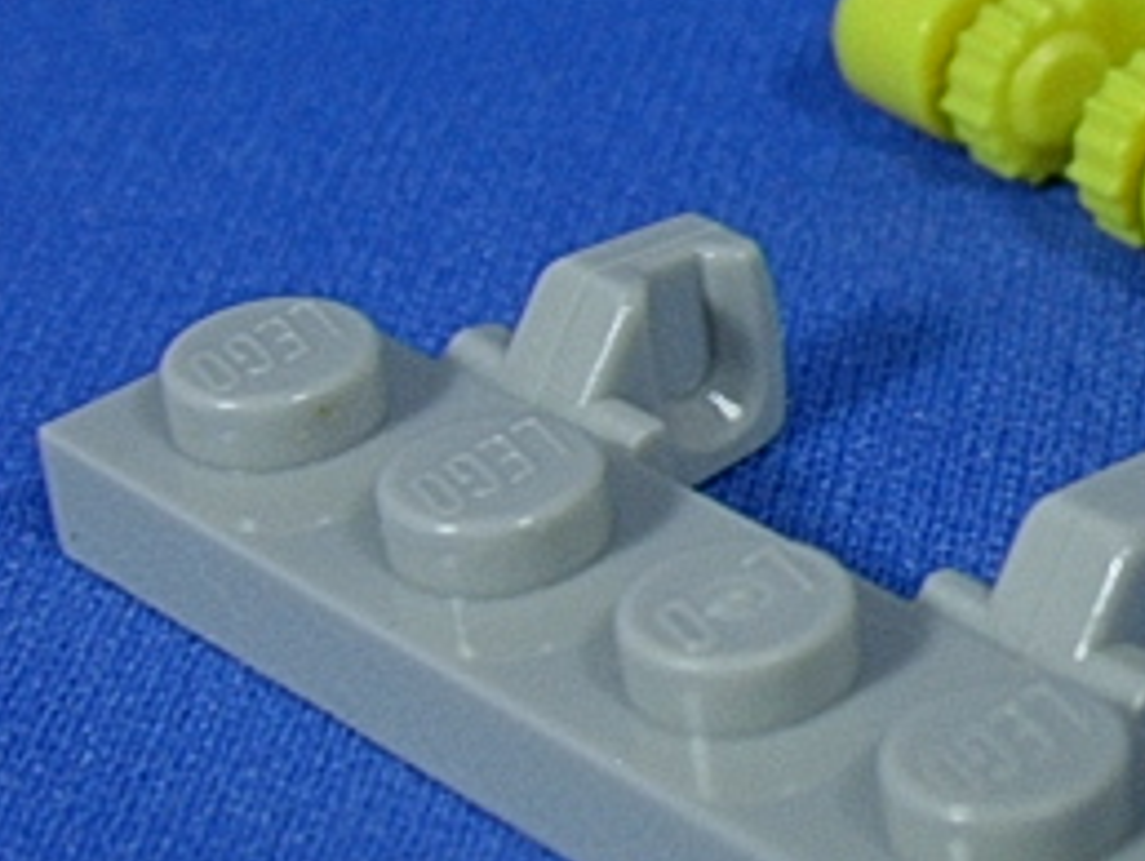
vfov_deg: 9.5
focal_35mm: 156
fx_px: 5165
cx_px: 1354
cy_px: 311
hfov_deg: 12.4
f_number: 3.5
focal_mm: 9.6
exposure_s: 1/20.7
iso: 70
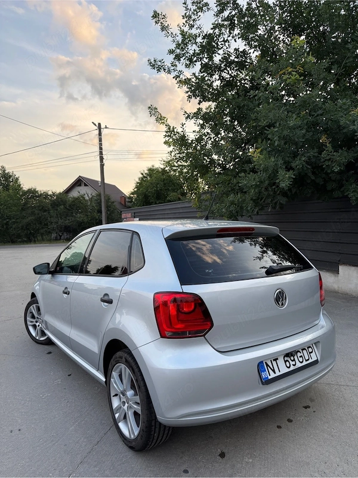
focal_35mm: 24
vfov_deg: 71.6
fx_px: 331
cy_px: 239
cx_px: 179
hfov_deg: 56.8
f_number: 1.78
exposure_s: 1/407
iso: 100
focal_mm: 6.76
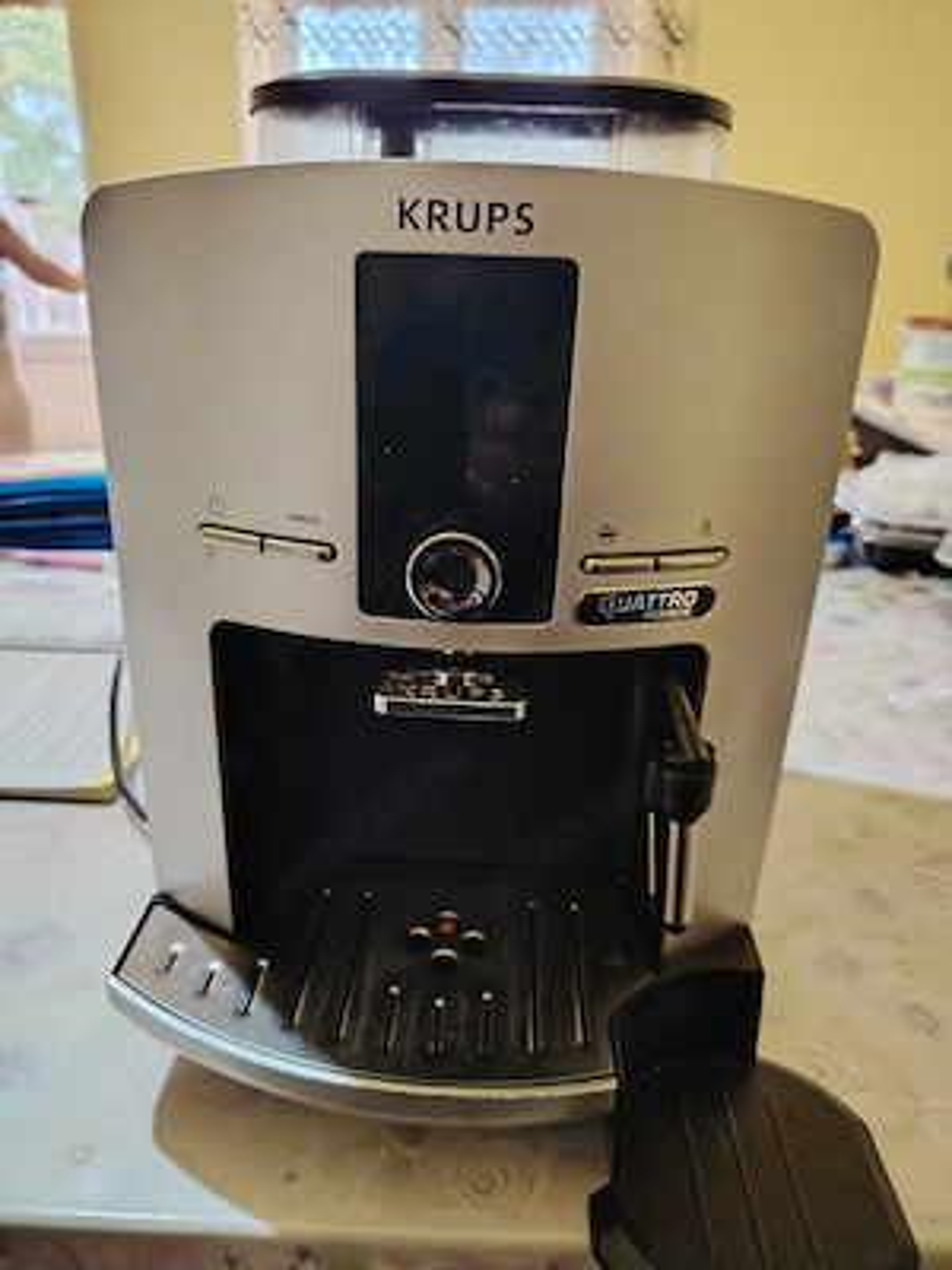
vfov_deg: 71.6
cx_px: 476
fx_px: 880
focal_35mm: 24
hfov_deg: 56.8
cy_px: 635
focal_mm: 5.25
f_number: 1.75
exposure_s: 1/20
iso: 1222
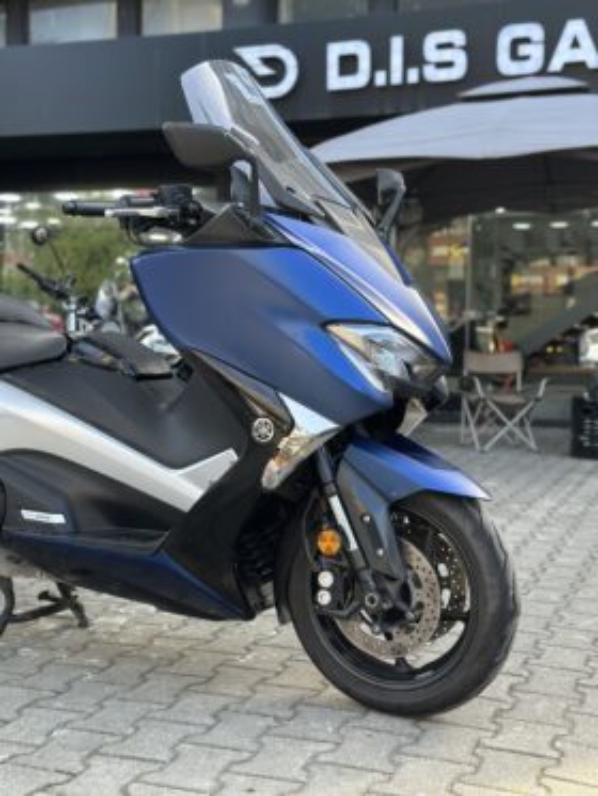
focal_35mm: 48
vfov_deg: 39.6
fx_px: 1105
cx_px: 299
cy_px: 398
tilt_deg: -2.1
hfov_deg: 30.3
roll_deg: -0.5
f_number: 1.78
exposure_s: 1/314
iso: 80
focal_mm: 6.86
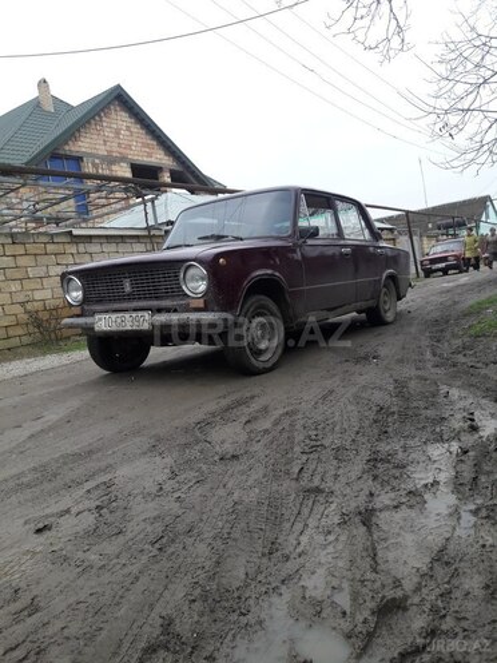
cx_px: 248
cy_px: 332
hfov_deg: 49.7
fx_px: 536
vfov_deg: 63.4
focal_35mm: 28
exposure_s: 1/191
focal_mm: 3.7
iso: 40
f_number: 1.9
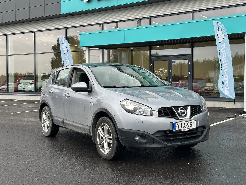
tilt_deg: -1.6
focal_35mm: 48
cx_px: 123
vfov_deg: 30.3
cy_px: 92
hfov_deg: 39.7
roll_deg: -0.1
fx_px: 341
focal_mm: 6.86
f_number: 1.78
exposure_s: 1/230
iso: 50
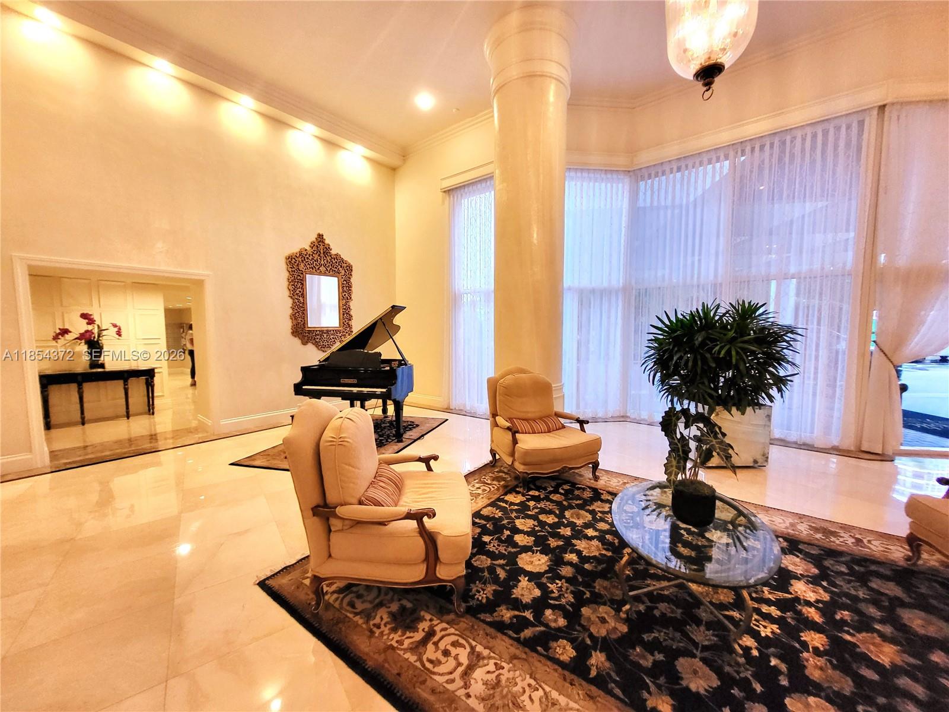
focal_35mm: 13
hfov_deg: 106.2
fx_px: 356
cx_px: 474
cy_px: 356
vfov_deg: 89.9
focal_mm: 1.74
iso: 320
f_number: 2.2
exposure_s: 1/60.2
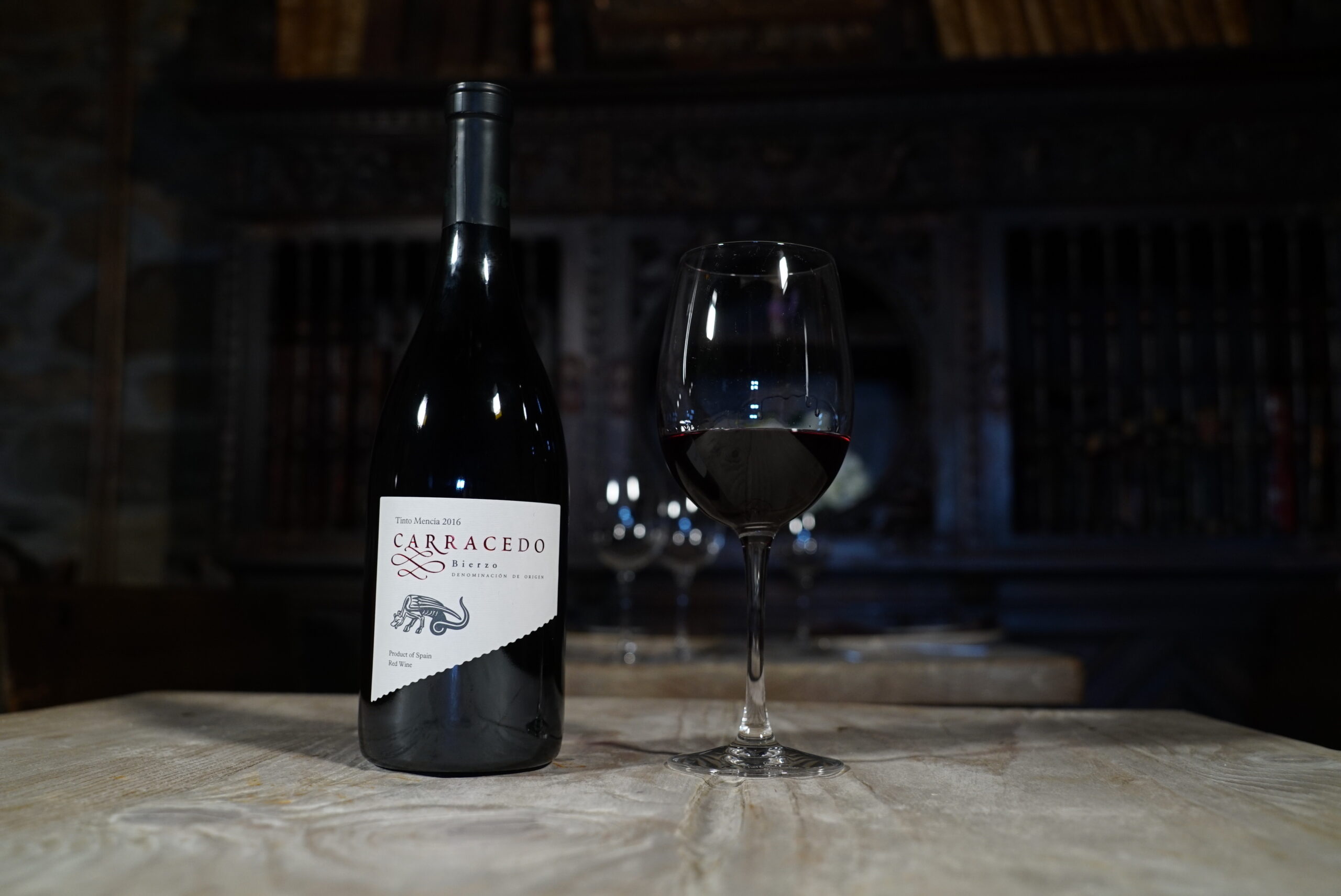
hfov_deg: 51.9
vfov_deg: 36.0
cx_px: 670
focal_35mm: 37
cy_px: 448
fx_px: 1379
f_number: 5
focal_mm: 37
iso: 1000
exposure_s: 1/50
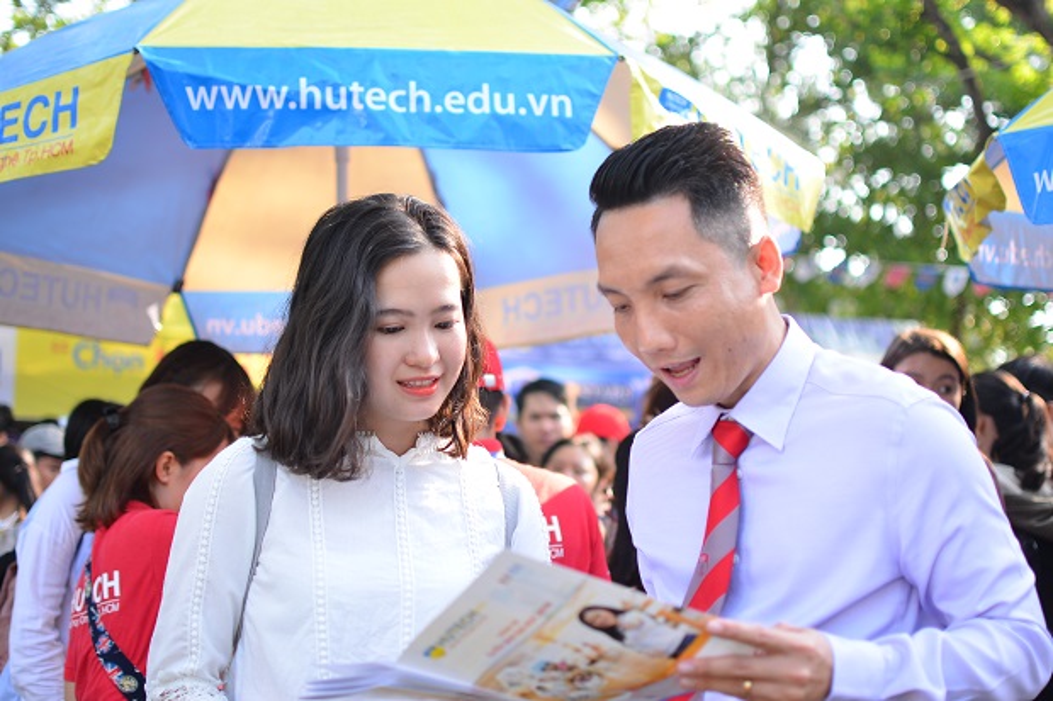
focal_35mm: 52
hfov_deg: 37.9
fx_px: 1535
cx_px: 526
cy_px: 350
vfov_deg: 25.7
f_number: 1.8
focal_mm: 35
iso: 200
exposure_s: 1/500
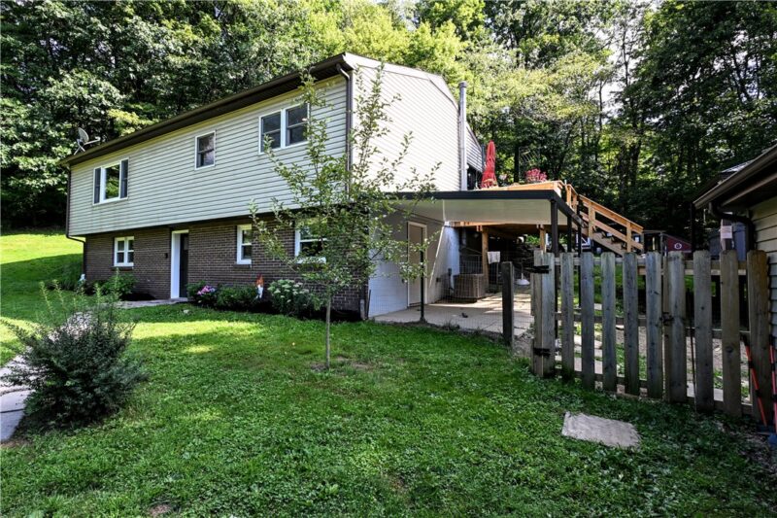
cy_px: 259
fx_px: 405
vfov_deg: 65.2
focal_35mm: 19
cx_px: 388
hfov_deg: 87.7
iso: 100
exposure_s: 1/50
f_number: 7.1
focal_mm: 12.5
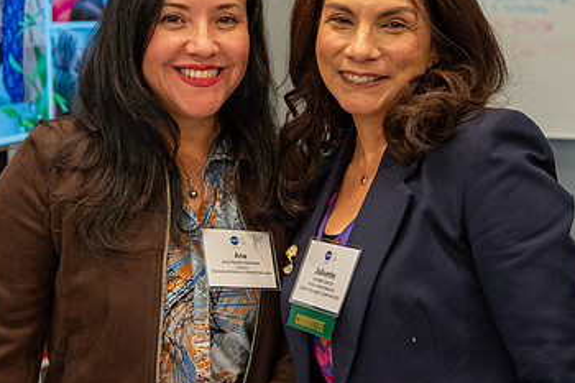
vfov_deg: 21.5
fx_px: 1006
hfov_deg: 31.8
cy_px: 141
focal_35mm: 63
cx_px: 355
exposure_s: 1/160
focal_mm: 38
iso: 1600
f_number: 4
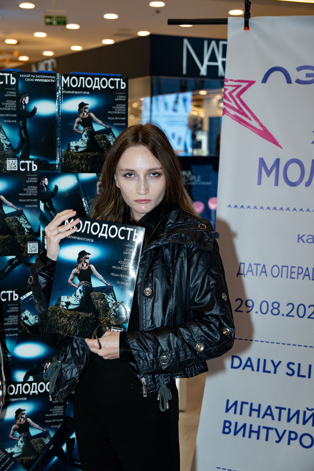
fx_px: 883
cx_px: 157
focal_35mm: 68
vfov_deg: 29.9
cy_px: 236
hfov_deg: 20.2
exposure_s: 1/320
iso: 400
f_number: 3.5
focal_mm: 45
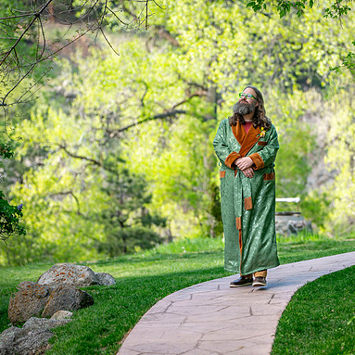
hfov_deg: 10.5
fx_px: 1938
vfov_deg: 10.5
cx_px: 236
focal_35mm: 167
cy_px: 175
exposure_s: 1/400
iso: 400
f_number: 3.2
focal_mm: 120
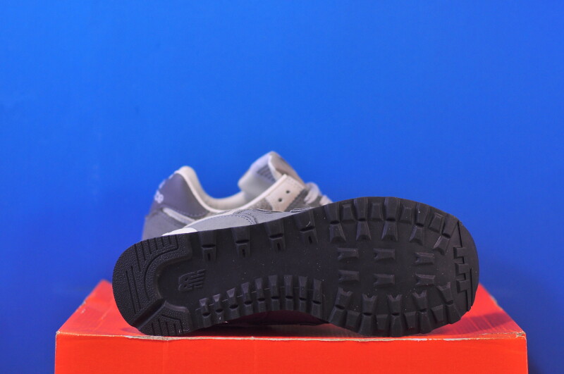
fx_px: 1173
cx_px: 282
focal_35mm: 75
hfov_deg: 27.0
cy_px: 187
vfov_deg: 18.1
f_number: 2.5
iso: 250
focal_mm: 50
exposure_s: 1/320
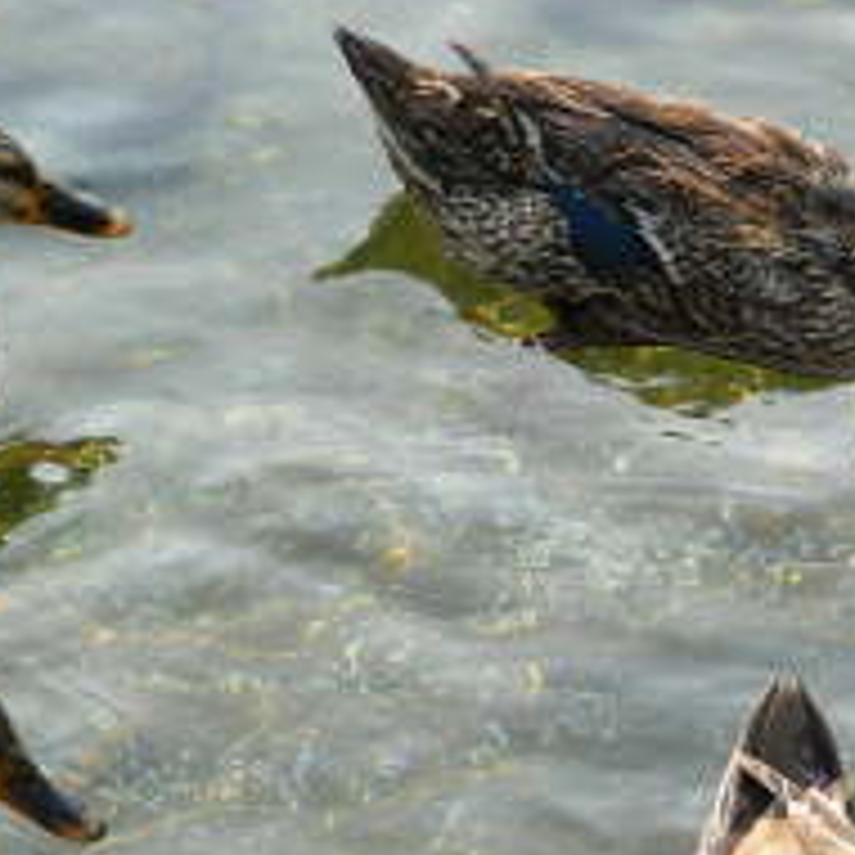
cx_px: 342
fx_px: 6679
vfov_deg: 7.3
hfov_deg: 7.3
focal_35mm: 239
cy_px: 817
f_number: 4.5
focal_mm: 18.6
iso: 80
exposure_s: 1/125
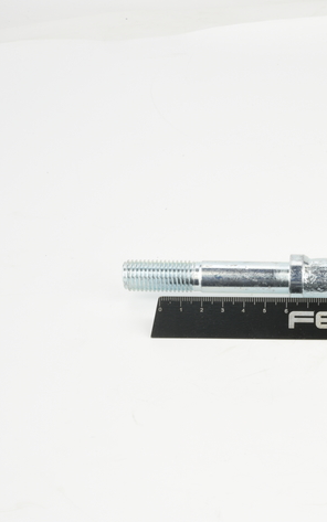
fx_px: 1325
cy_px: 262
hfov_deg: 13.7
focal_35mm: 93
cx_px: 375
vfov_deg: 22.3
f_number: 32
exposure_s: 1/2.5
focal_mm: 60
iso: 100
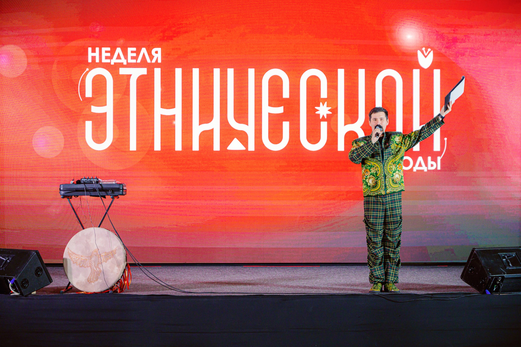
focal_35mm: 66
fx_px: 954
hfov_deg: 30.5
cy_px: 174
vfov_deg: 20.6
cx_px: 260
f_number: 4
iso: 2500
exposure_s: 1/160
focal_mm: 66
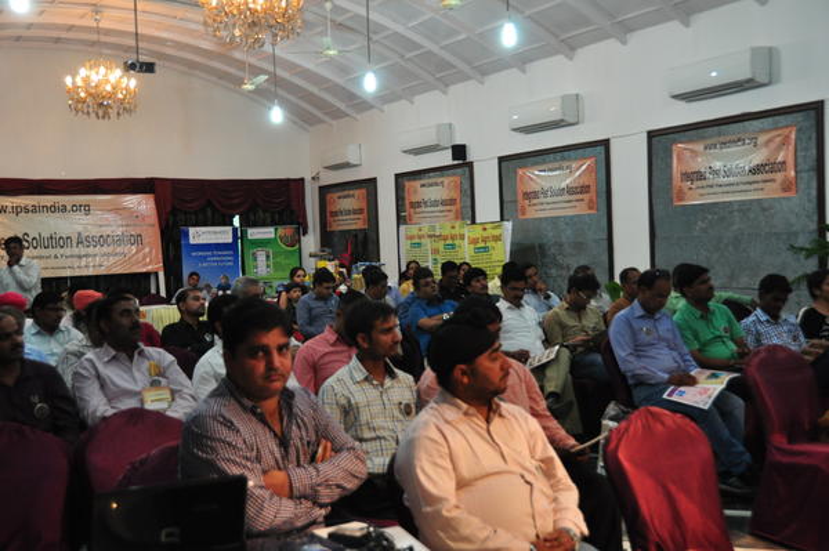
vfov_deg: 28.0
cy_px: 276
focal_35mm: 48
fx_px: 1104
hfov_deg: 41.1
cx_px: 414
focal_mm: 32
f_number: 4.5
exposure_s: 1/60
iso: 800
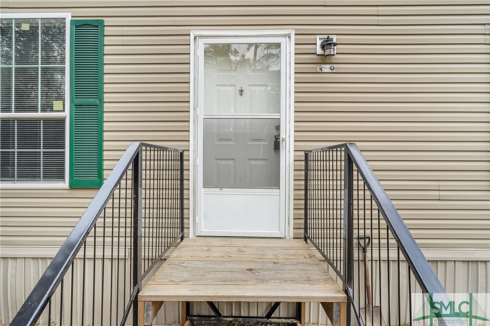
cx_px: 245
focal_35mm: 20
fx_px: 272
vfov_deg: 61.9
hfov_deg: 84.0
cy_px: 163
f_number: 11
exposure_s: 1/30
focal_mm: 20
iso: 200
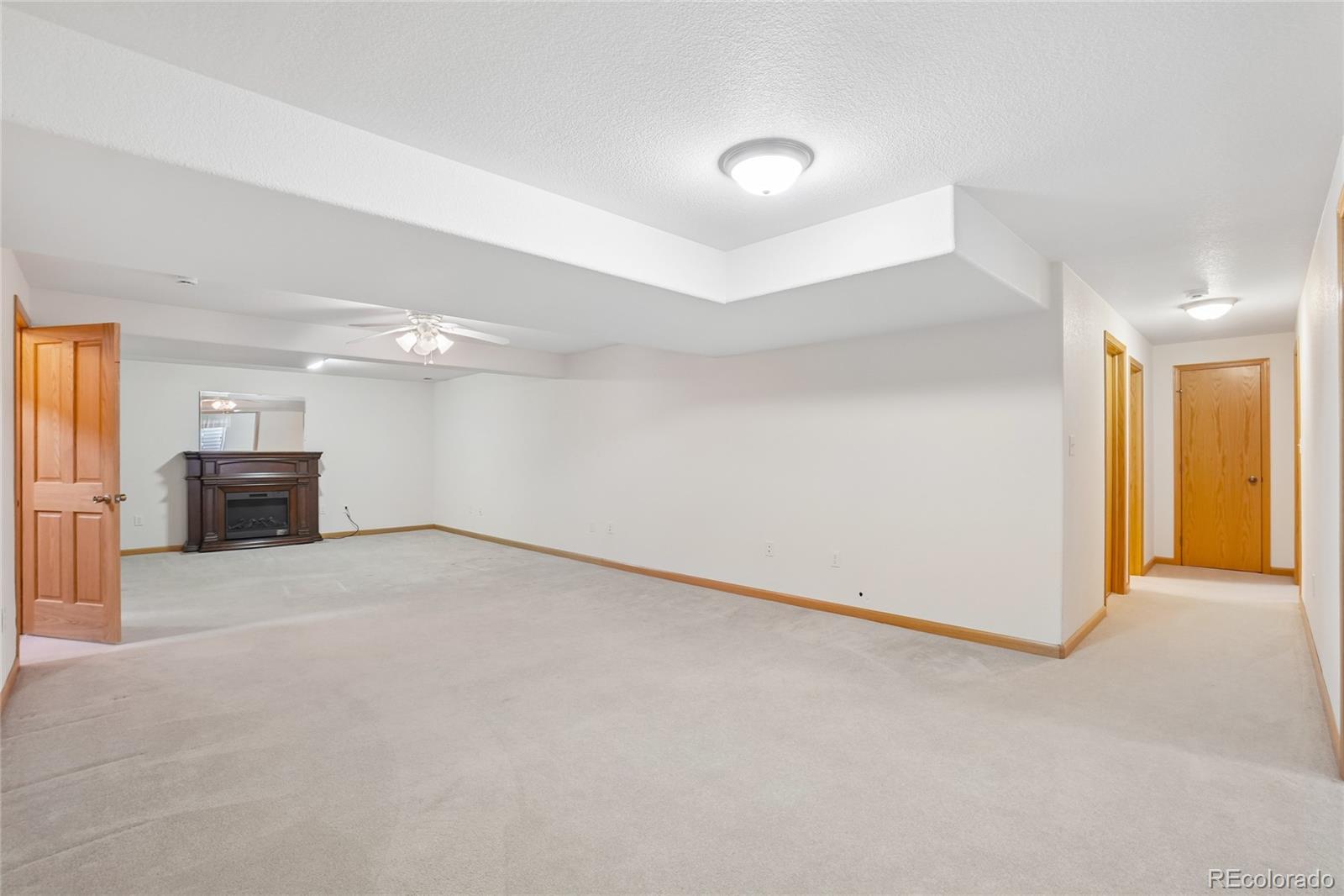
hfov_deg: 100.4
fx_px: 560
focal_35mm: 15
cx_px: 672
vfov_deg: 77.3
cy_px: 448
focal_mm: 10
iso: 400
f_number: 8
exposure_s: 1/3.33
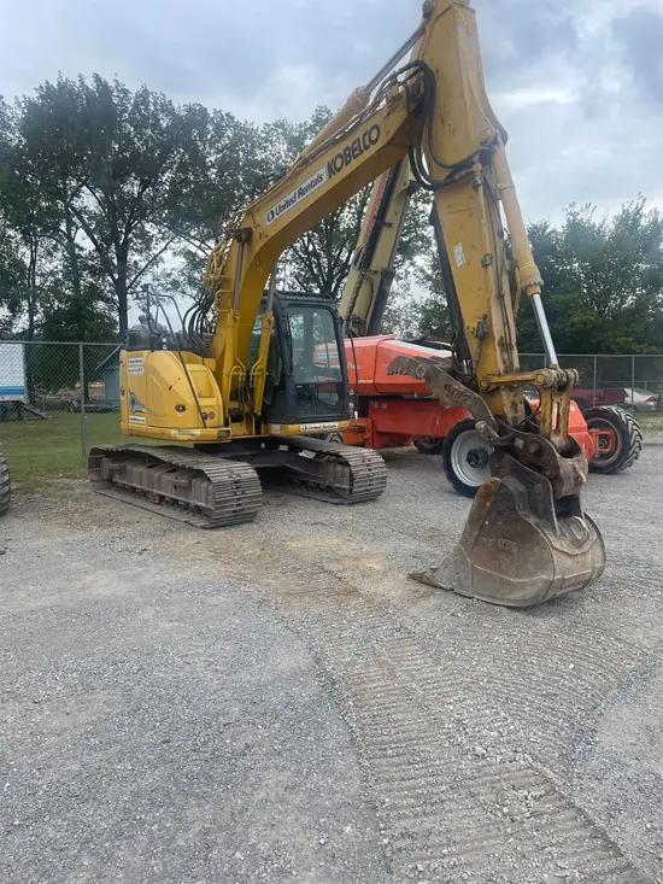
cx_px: 332
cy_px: 442
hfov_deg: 53.1
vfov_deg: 67.3
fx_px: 664
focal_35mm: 26
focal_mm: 4.2
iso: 32
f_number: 1.6
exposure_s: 1/849
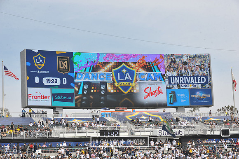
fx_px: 677
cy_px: 80
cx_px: 120
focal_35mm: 102
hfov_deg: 20.0
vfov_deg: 13.4
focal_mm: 102
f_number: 10
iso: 250
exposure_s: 1/400
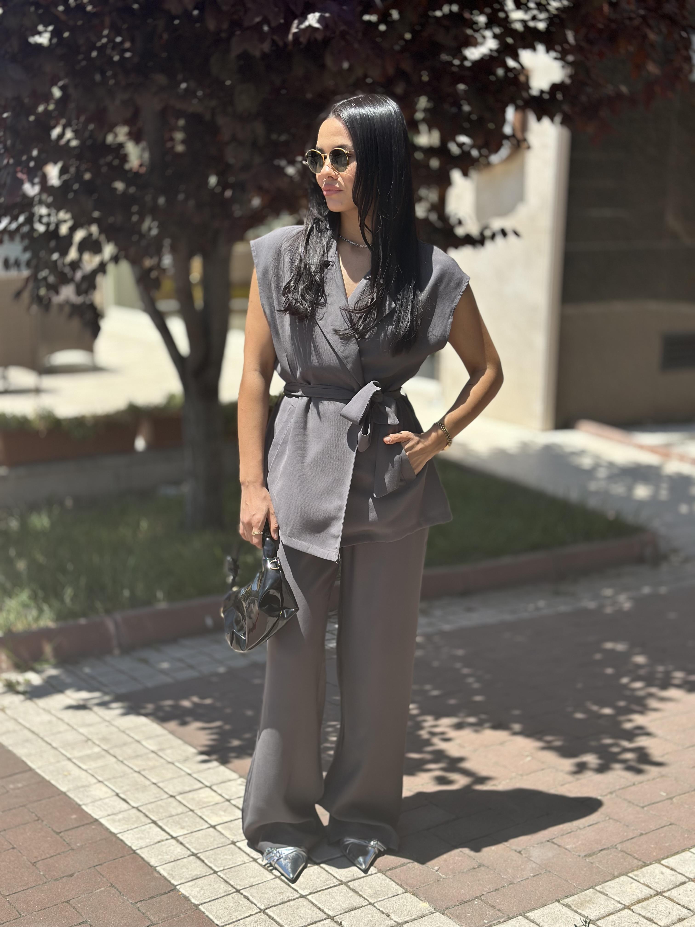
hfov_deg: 30.3
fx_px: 1285
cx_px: 348
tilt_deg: -12.6
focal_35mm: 48
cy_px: 464
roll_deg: -1.7
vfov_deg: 39.7
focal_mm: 6.86
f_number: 1.78
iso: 100
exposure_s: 1/2410
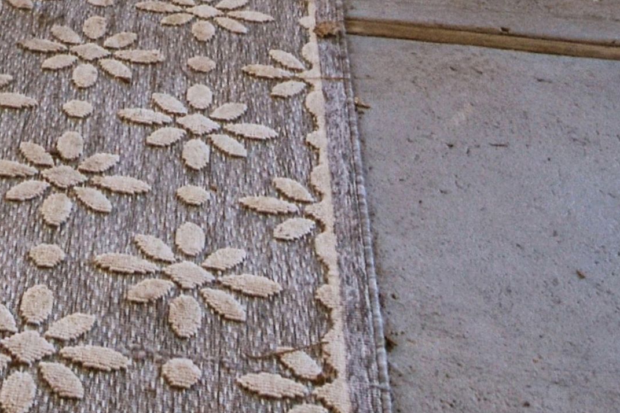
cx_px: -64
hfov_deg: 22.8
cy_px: -658
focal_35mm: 84
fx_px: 1447
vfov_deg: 12.1
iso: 500
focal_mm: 10
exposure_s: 1/125
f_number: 8
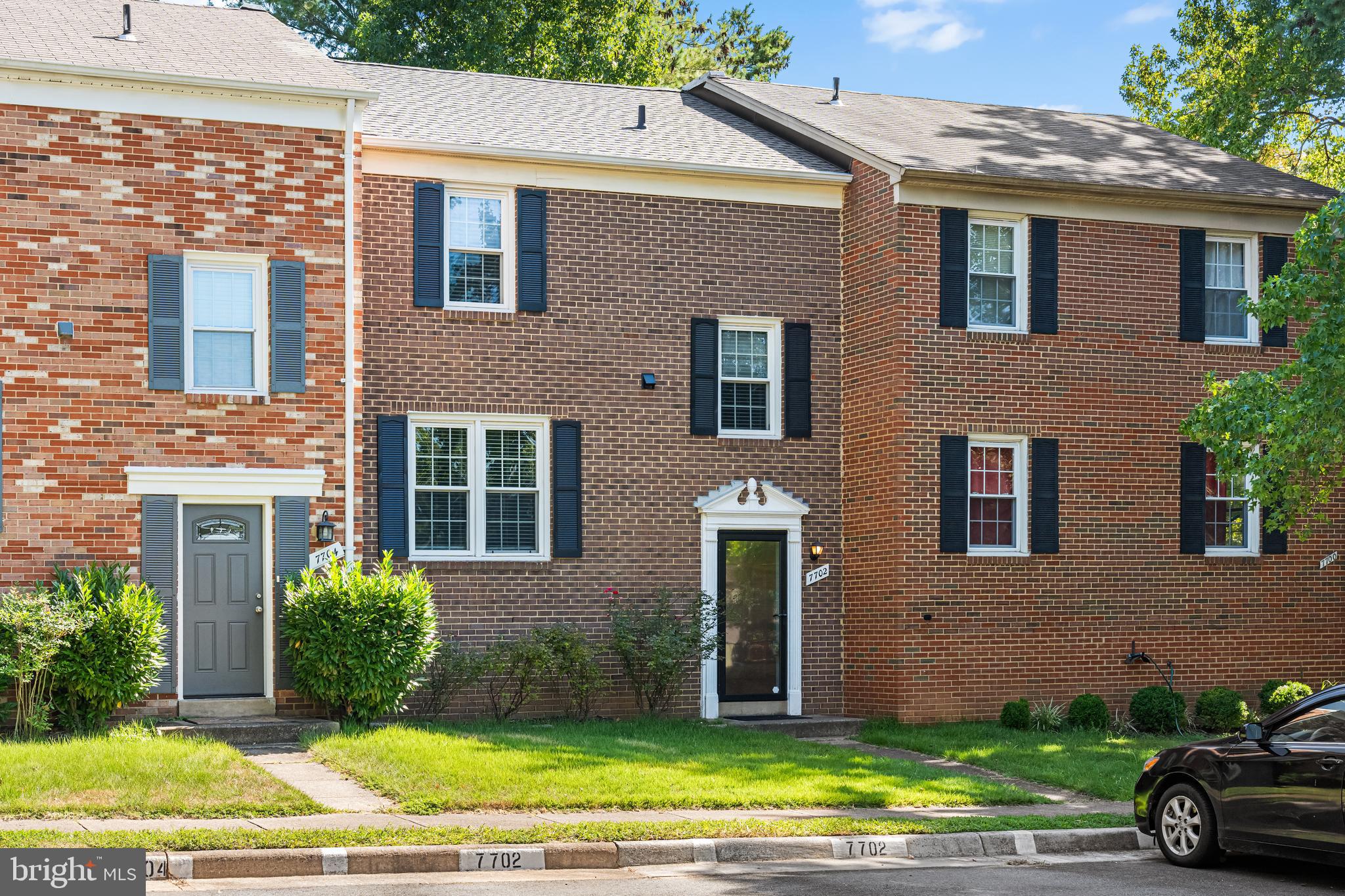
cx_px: 672
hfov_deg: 41.9
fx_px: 1756
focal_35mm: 47
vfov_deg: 28.6
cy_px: 448
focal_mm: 47
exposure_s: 1/250
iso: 800
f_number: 9
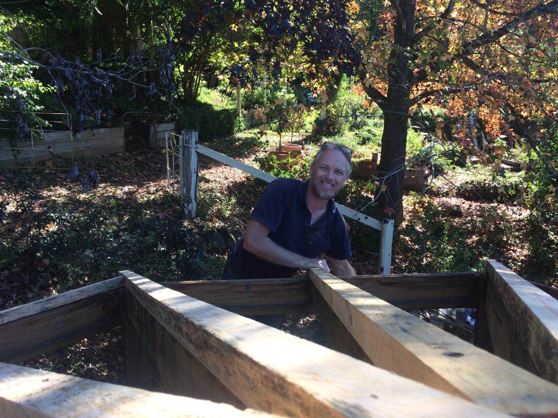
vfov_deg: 46.8
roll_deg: +1.4
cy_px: 208
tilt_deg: -14.6
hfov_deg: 60.0
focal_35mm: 30
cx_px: 281
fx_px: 484
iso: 32
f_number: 2.2
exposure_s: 1/311
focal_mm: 4.15
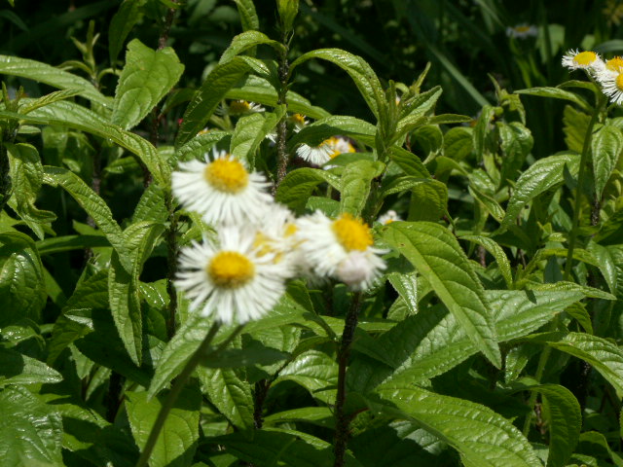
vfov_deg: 13.0
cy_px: 234
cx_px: 312
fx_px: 2052
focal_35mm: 114
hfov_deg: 17.3
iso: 50
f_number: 8
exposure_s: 1/200
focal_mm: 18.62
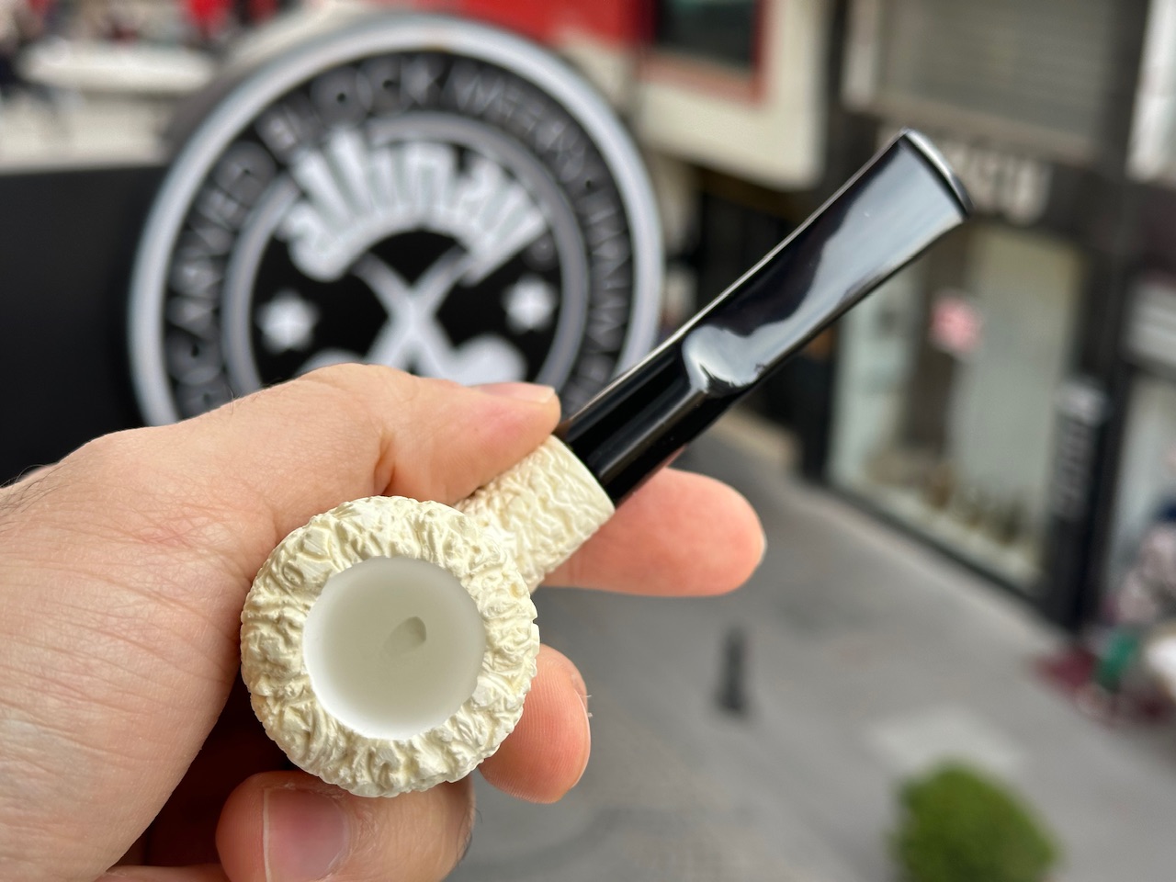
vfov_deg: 30.3
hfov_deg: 39.7
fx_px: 1631
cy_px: 441
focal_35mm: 48
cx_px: 588
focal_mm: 6.86
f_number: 1.78
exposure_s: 1/439
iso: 64
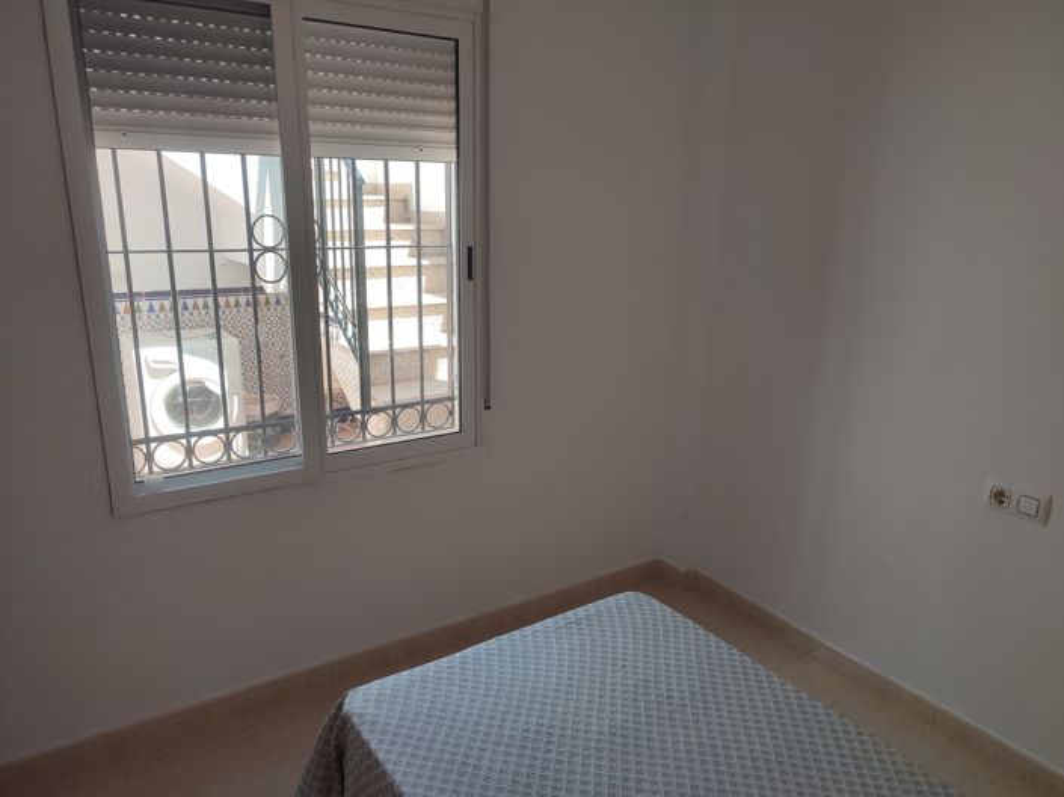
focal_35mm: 25
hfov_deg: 69.4
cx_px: 532
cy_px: 398
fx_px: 768
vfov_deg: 54.8
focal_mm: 6.04
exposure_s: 1/101
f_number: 1.9
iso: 50
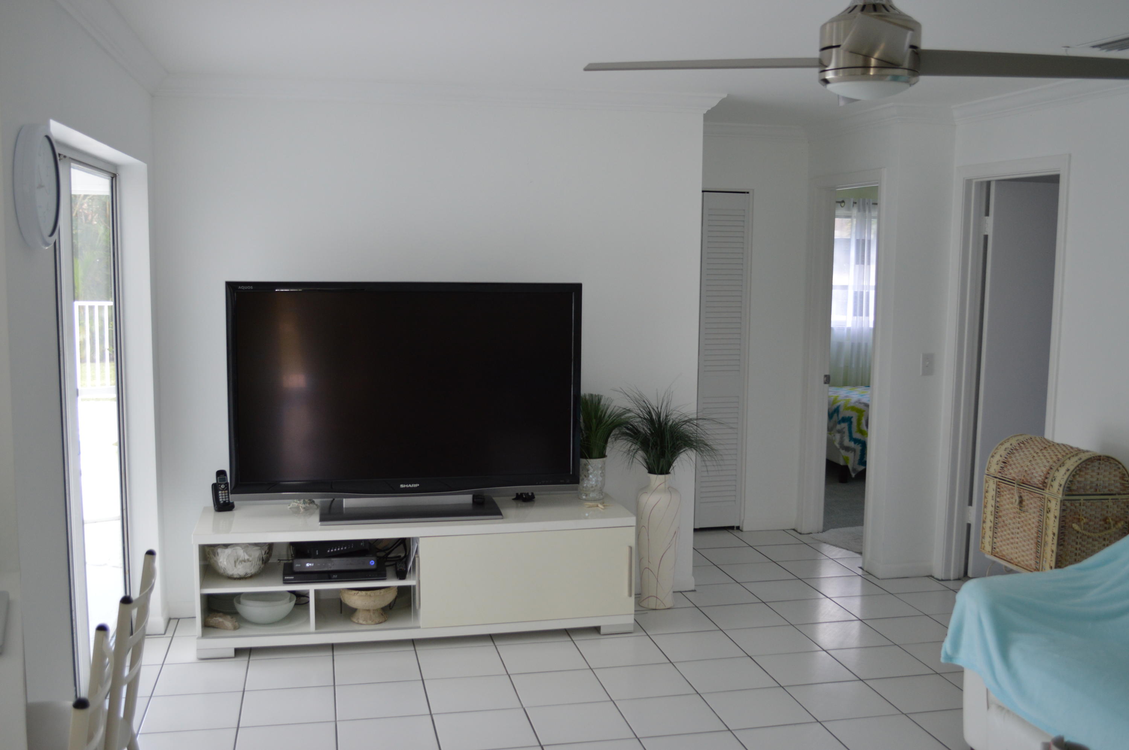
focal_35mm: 36
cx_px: 564
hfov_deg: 53.2
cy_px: 375
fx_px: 1128
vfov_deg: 36.8
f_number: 4
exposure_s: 1/60
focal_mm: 24
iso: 450
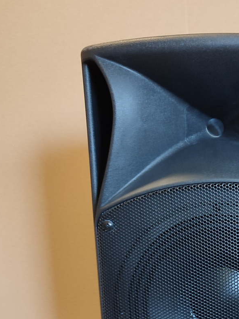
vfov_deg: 37.7
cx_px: 239
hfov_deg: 27.9
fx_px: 451
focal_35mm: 49
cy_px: 248
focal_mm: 5.89
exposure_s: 1/20
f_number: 1.89
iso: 602
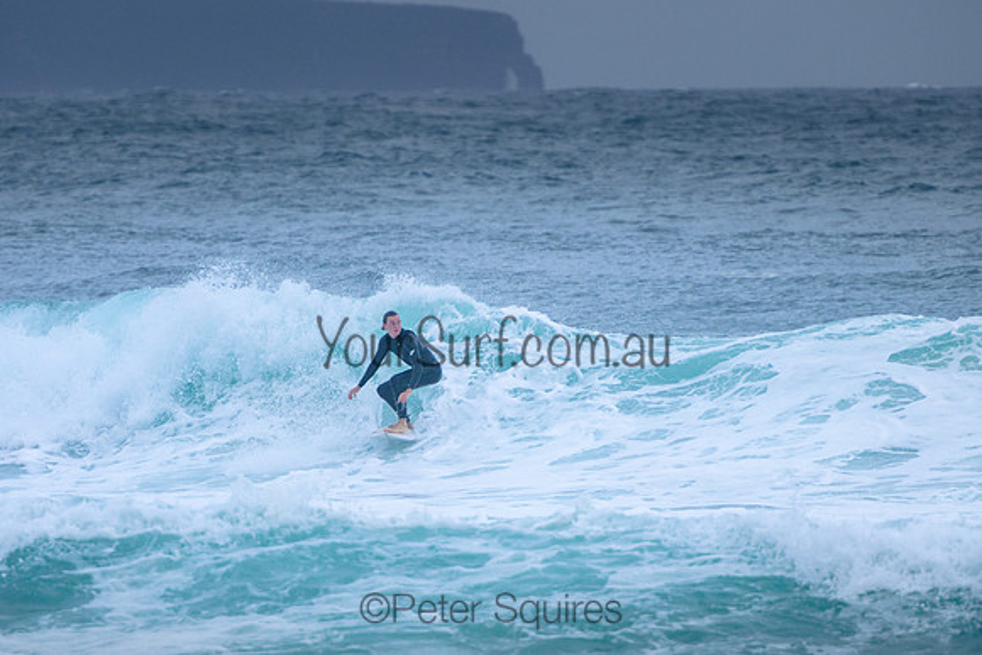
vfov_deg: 2.5
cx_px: 465
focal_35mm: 550
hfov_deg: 3.7
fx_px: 15010
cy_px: 406
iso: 450
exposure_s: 1/2000
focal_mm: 400
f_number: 5.6
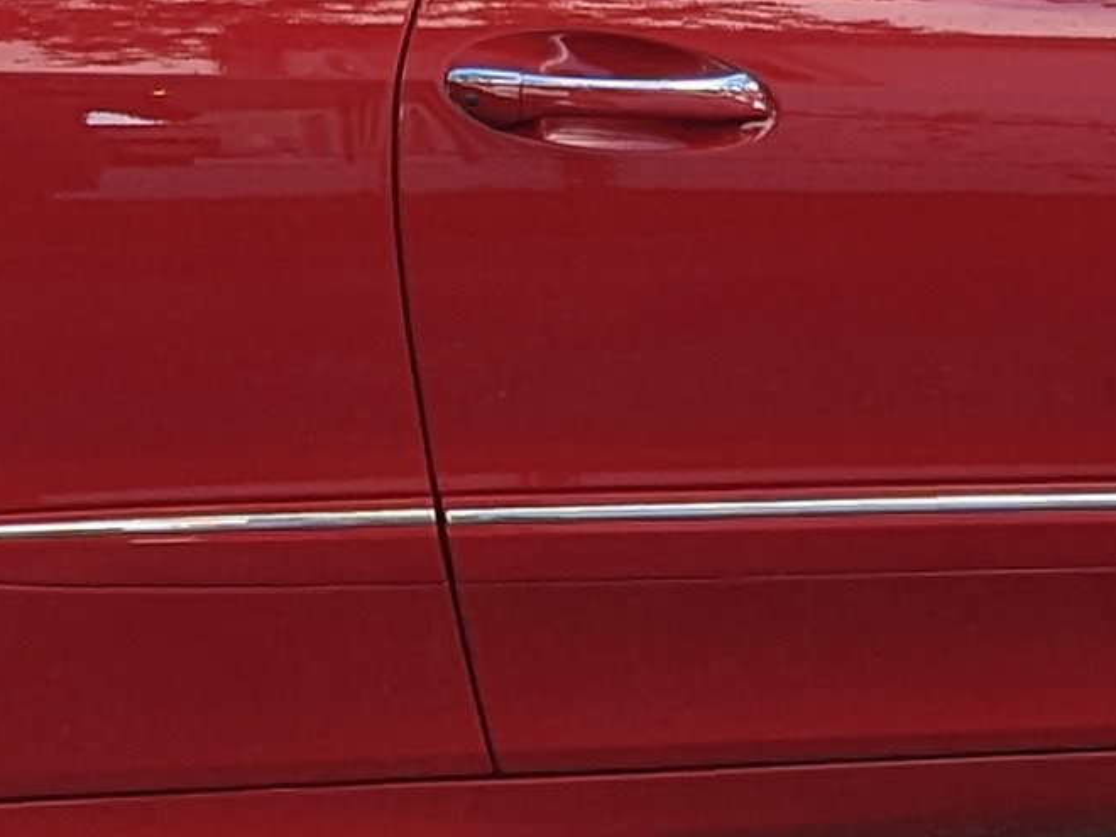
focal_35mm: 99
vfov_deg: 14.9
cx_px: 492
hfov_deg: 19.8
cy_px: 242
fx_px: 3192
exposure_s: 1/272
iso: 41
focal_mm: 2.35
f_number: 2.2
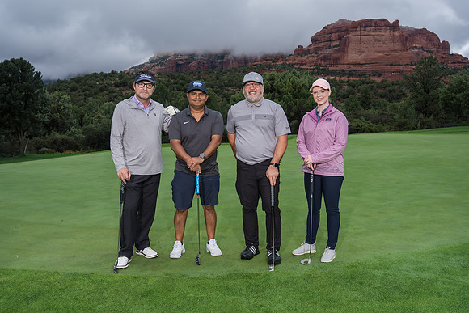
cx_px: 245
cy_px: 154
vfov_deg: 46.6
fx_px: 363
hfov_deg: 65.7
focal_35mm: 28
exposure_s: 1/500
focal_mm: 24
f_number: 5
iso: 320
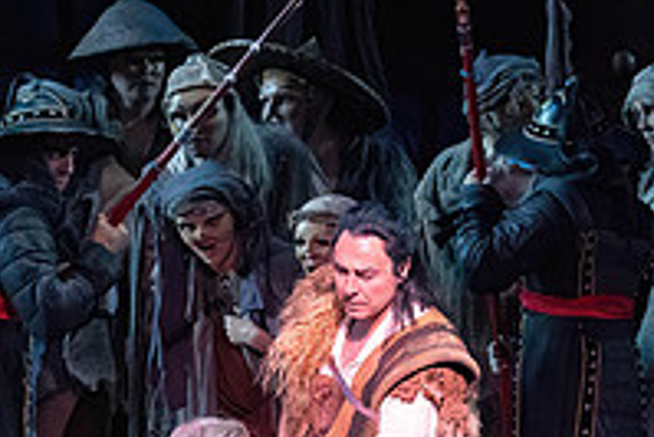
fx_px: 10580
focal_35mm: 582
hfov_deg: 3.5
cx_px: 138
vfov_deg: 2.4
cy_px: 383
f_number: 9
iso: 20000
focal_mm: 200
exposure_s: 1/320
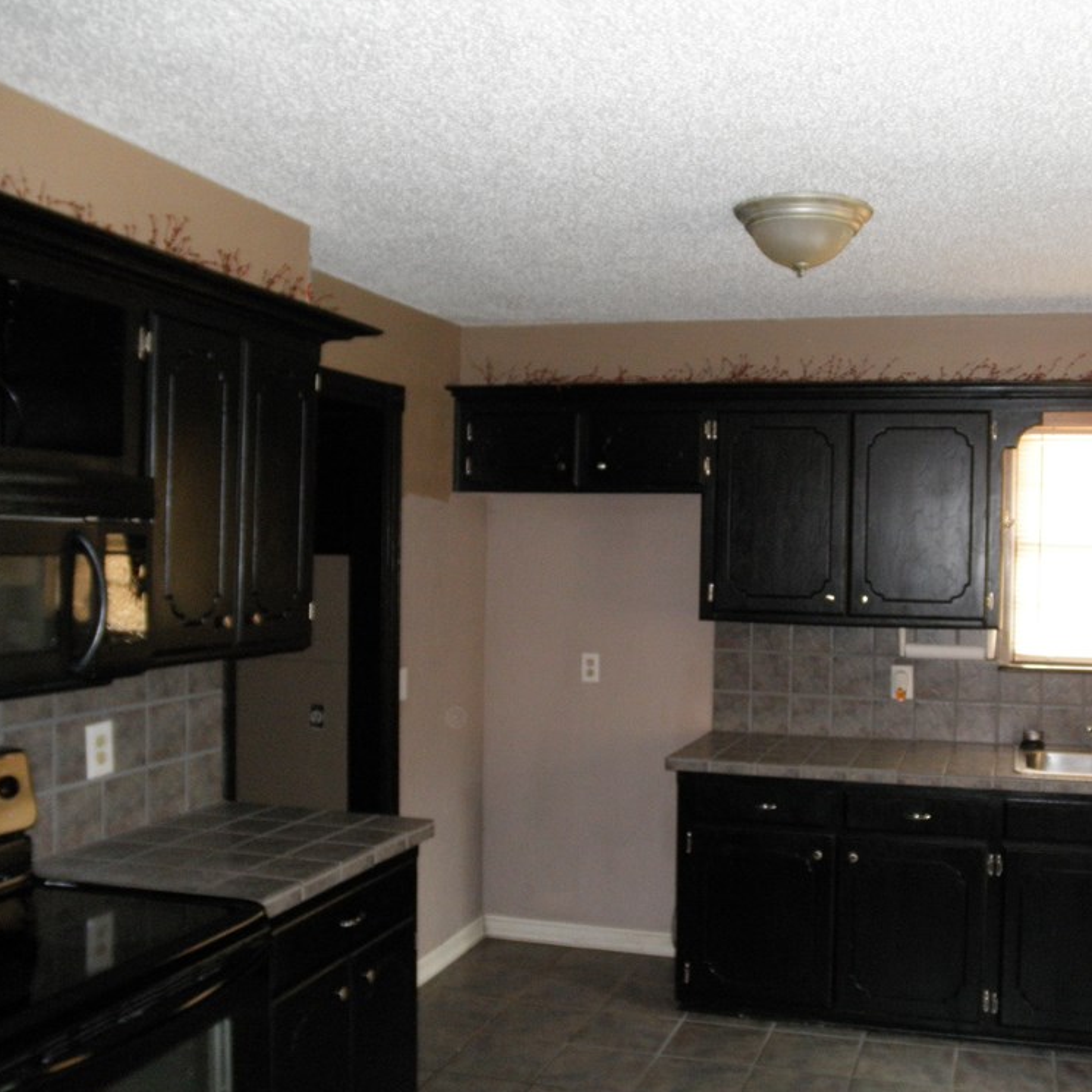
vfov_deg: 48.4
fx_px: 1213
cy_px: 541
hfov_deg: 47.7
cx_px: 718
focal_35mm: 34
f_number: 3
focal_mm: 5
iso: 250
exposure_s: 1/30
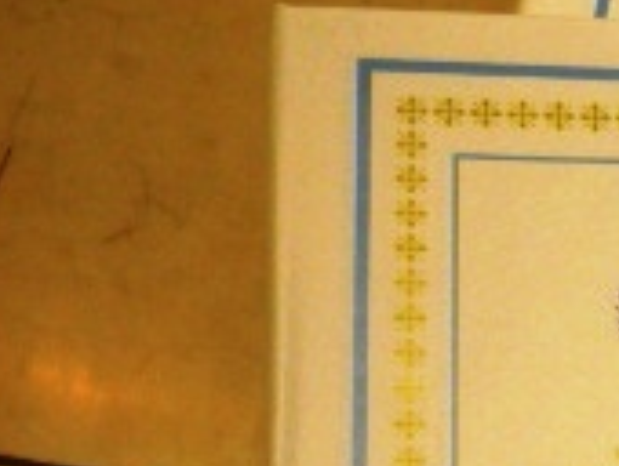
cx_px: 1001
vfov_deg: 15.3
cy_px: 546
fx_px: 1683
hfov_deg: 18.0
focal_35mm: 94
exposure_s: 1/100
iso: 100
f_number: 2.8
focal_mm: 4.4
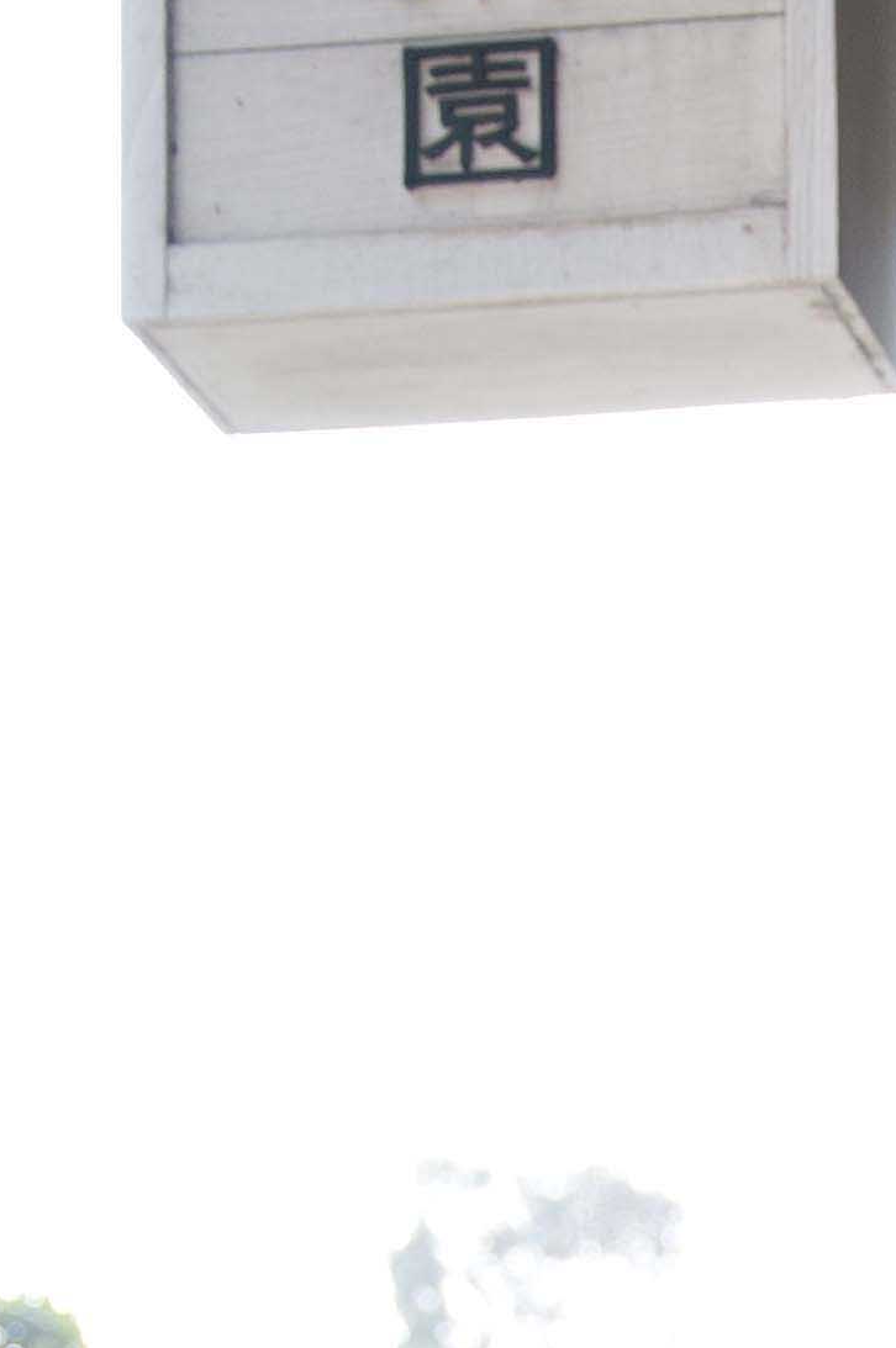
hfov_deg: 6.6
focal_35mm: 206
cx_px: 1198
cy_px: 1727
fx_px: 7708
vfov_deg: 9.8
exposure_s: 1/400
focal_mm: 35
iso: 200
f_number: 4.5
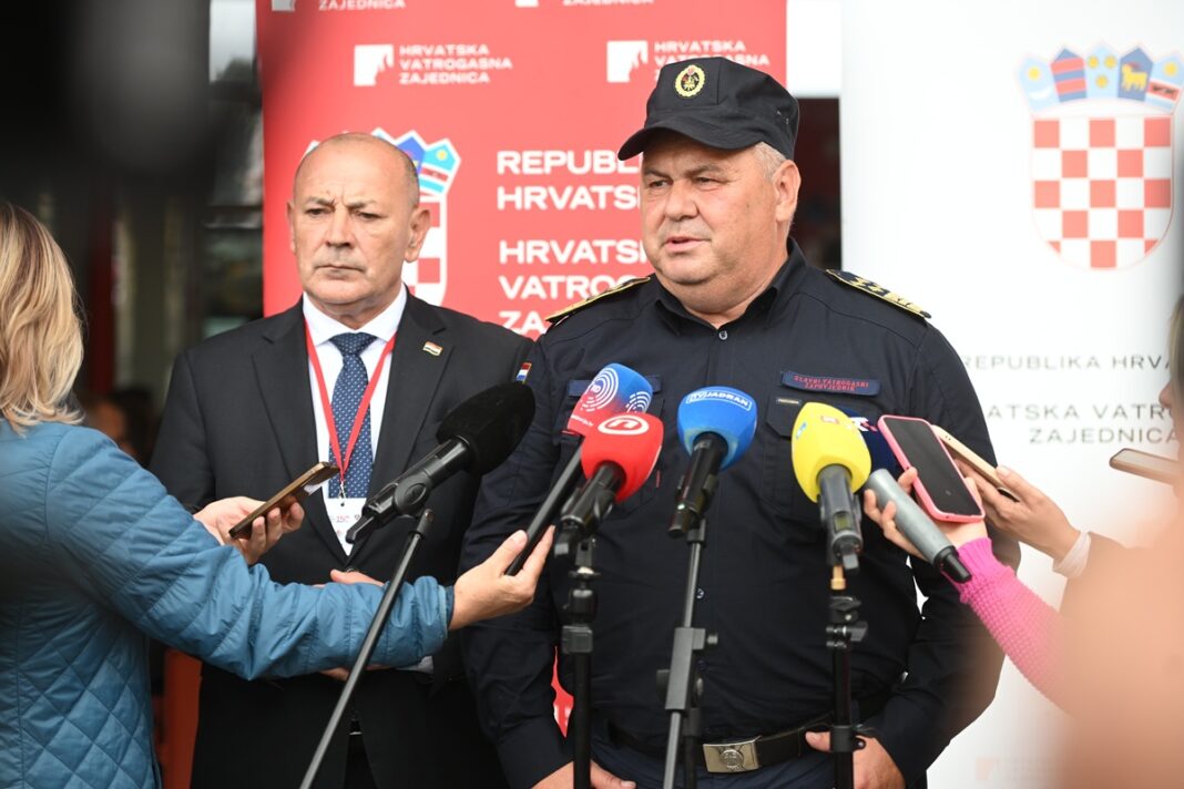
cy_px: 394
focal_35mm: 100
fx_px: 3289
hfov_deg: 20.4
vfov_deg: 13.7
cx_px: 592
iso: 400
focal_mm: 100
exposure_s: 1/400
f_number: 3.2
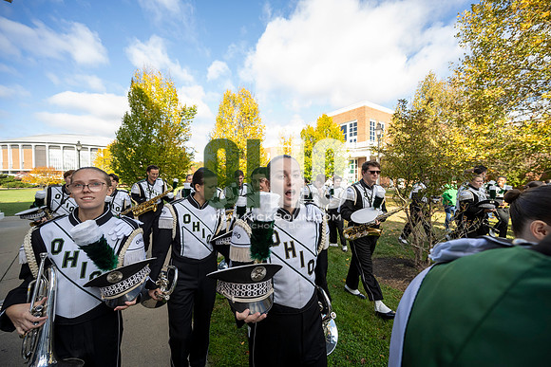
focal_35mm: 14
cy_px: 184
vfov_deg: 81.2
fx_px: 214
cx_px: 276
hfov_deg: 104.2
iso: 320
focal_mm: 14
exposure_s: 1/500
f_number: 4.5
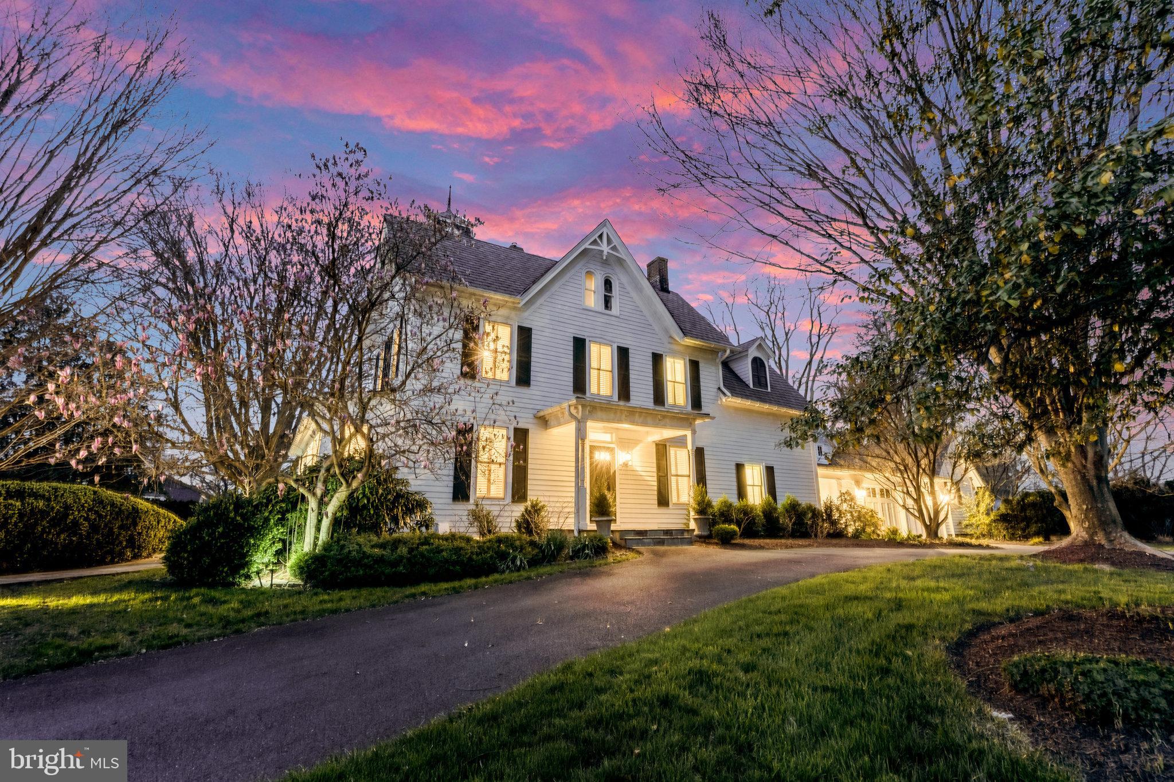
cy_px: 391
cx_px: 587
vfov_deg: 73.7
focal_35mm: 16
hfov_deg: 96.7
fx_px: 522
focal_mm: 16
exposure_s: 1.3
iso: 1250
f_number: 8
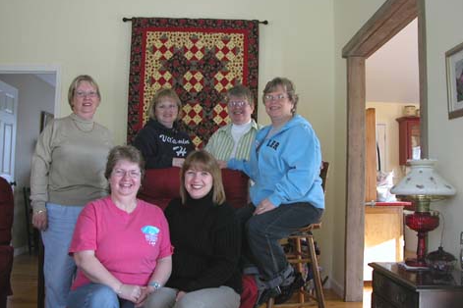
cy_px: 133
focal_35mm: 36
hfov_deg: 53.1
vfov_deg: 36.8
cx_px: 234
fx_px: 463
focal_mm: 8.9
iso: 100
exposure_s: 1/30
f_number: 2.8
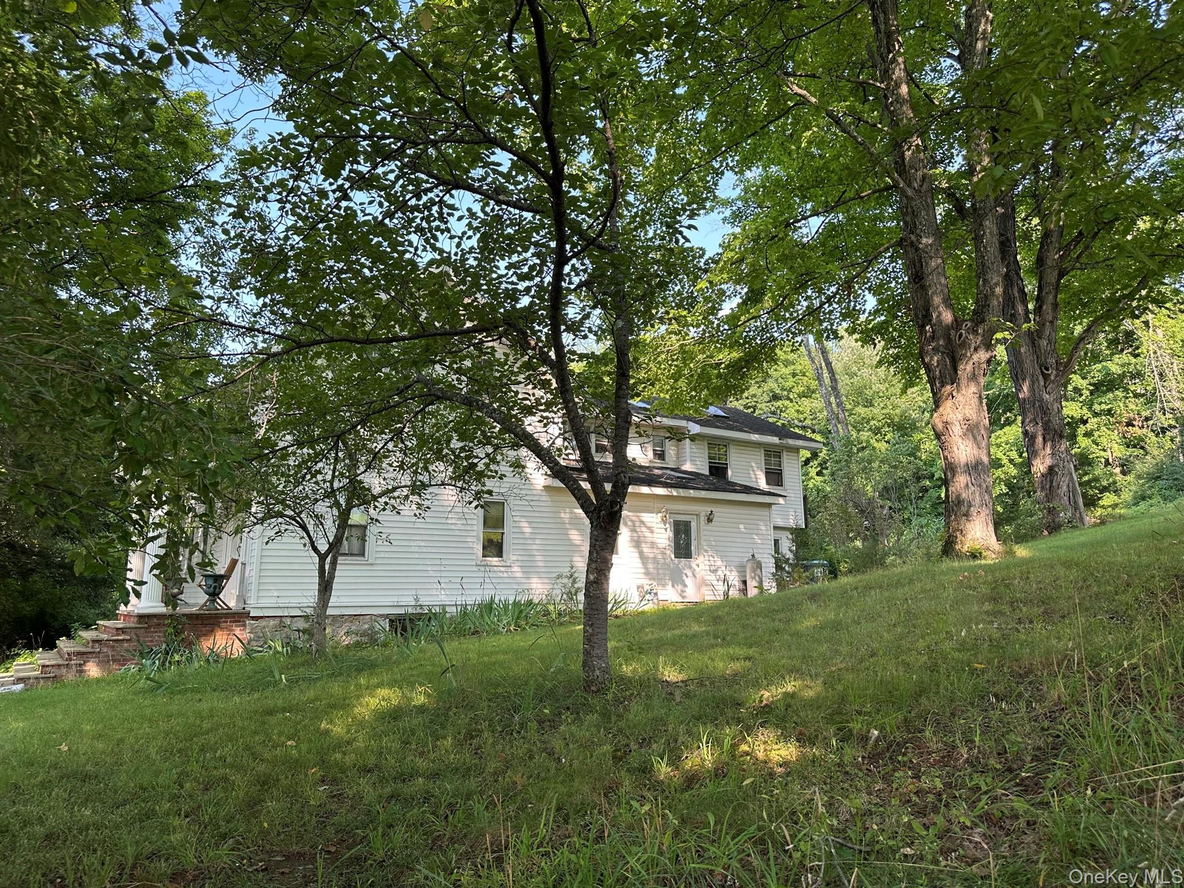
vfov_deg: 54.9
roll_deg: +0.0
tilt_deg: +12.2
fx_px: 855
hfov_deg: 69.4
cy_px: 429
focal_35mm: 25
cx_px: 575
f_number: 1.78
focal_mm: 6.86
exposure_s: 1/376
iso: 80
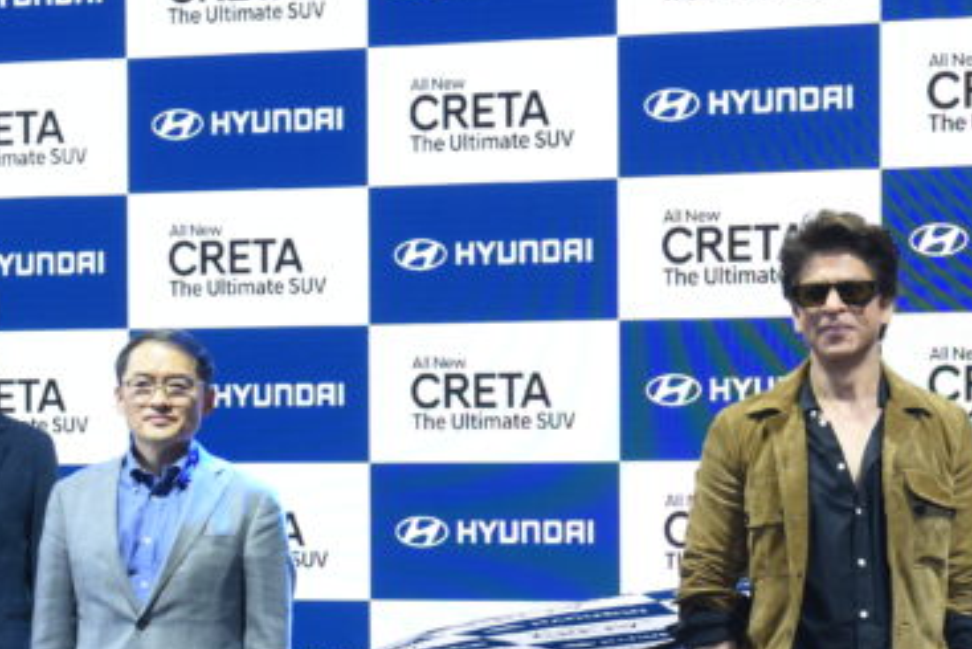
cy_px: 592
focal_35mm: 134
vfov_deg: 10.2
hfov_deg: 15.0
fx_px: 3619
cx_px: 956
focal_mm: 48
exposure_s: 1/200
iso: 1600
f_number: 5
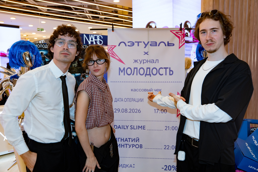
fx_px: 236
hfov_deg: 57.2
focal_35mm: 33
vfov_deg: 40.0
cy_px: 86
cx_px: 129
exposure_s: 1/160
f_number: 2.8
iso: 400
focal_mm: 22
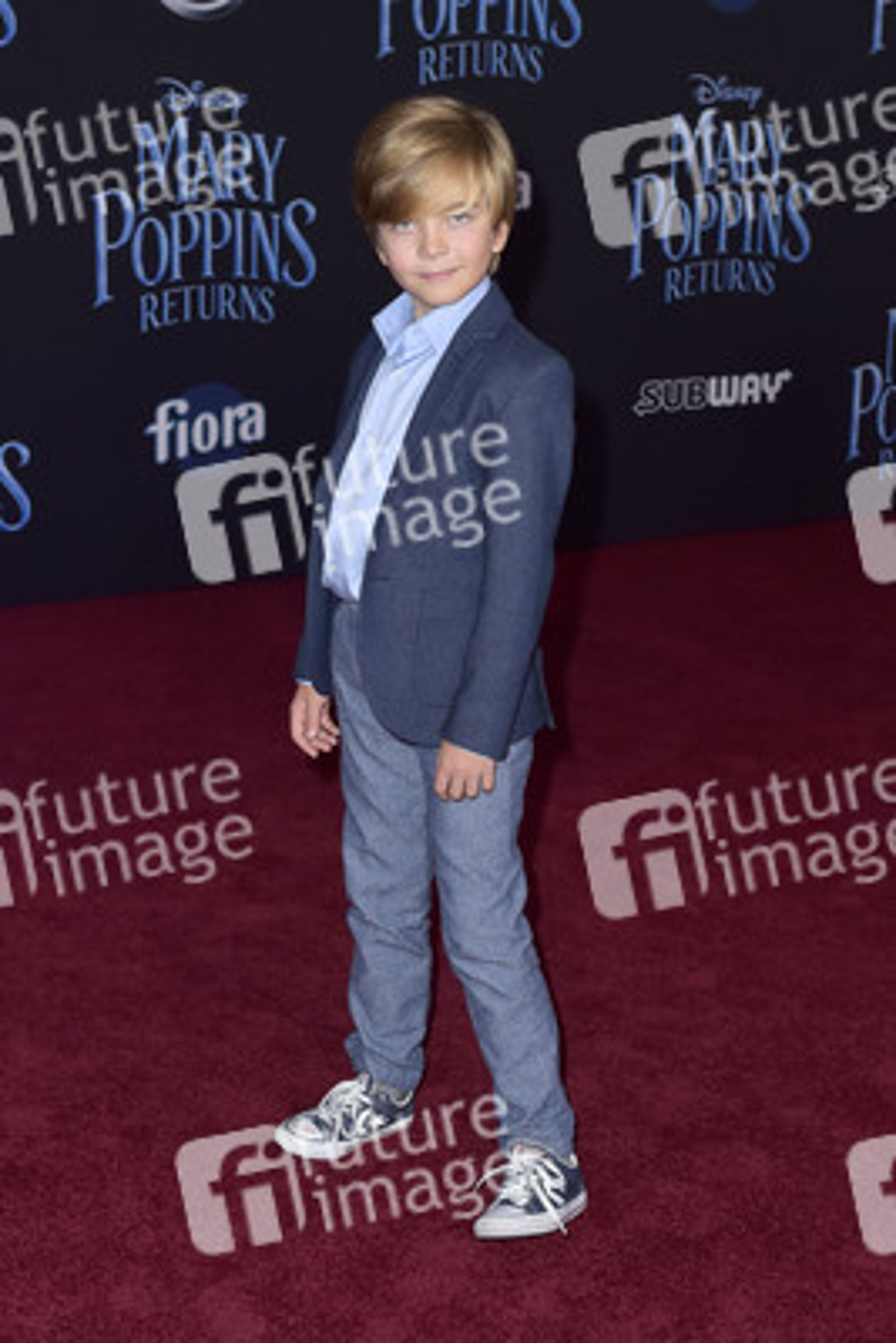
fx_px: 2163
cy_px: 672
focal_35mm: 58
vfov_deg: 34.5
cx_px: 448
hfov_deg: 23.4
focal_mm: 58
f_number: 6.3
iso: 400
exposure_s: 1/250
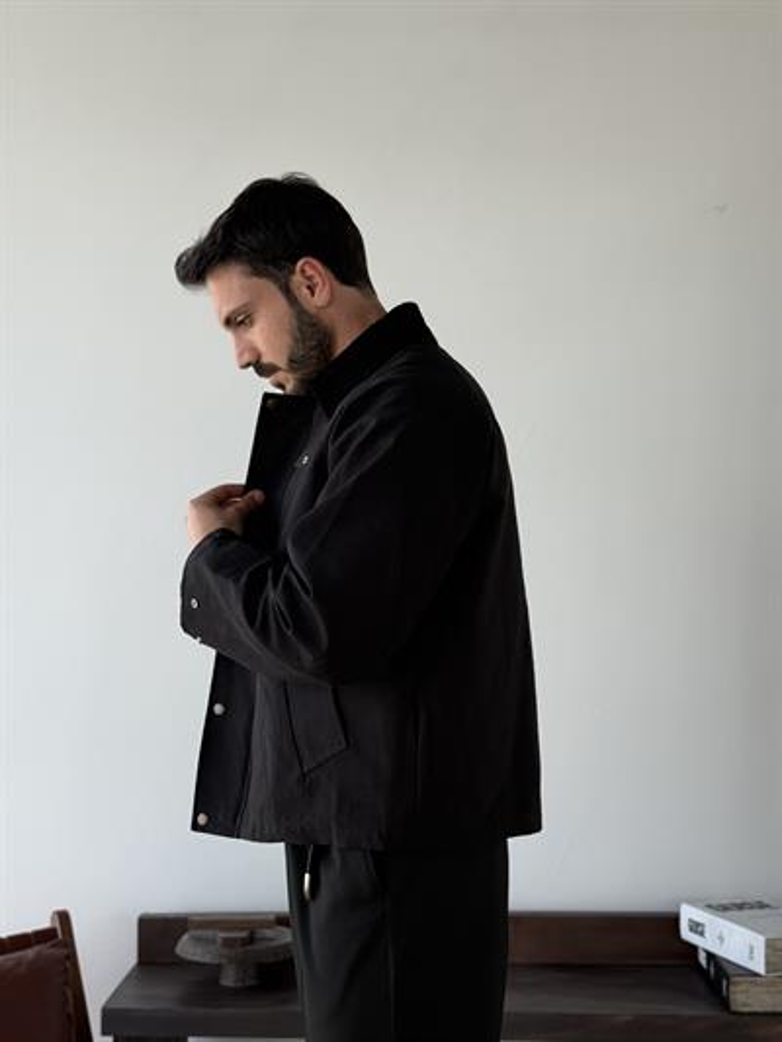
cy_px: 521
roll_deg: -0.1
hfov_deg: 30.3
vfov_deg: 39.6
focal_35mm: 48
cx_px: 391
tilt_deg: +2.4
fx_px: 1445
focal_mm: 6.76
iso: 64
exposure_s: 1/261
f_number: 1.78
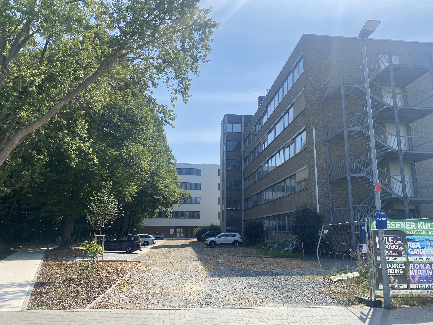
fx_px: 325
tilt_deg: +10.3
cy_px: 162
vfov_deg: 53.1
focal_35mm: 26
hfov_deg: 67.3
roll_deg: -1.7
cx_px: 216
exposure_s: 1/2967
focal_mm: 4.25
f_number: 1.8
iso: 32
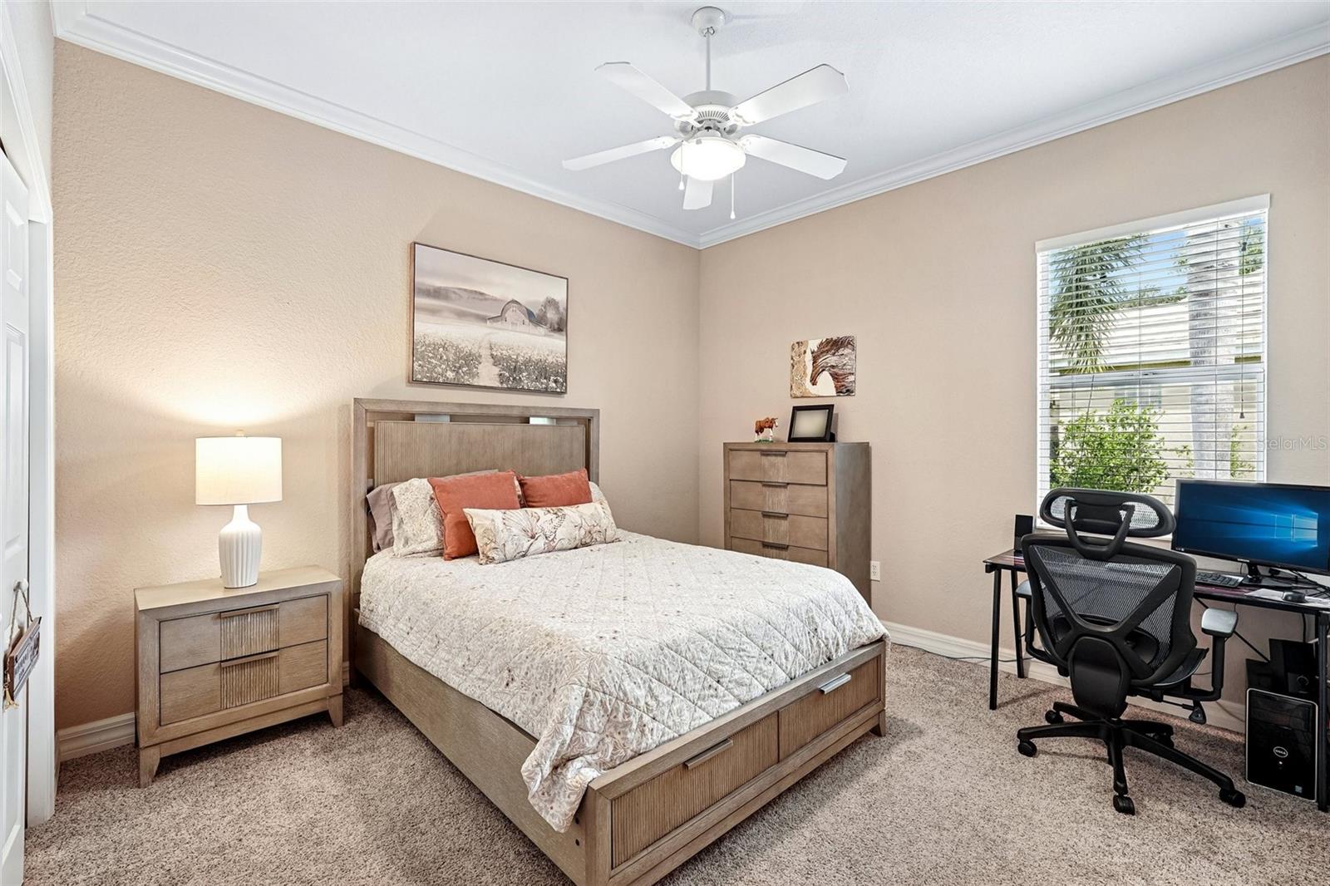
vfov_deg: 73.7
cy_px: 443
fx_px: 591
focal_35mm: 16
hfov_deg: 96.7
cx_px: 665
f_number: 8
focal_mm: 16
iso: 400
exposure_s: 1/10
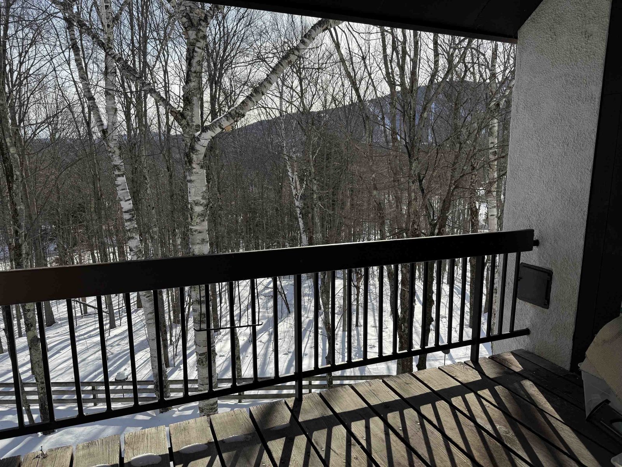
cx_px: 311
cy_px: 234
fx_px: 431
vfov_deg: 56.8
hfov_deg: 71.6
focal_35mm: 24
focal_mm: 6.76
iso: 80
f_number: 1.78
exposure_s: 1/3584
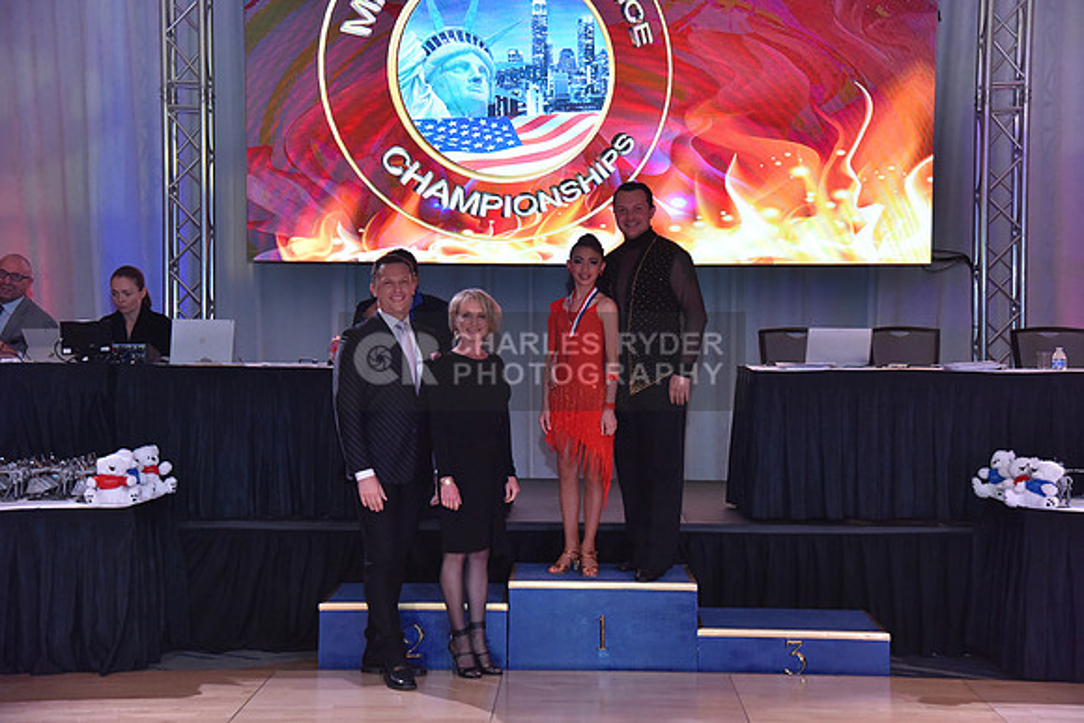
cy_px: 362
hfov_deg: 32.4
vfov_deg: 21.9
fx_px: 1867
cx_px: 542
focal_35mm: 62
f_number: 5
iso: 2000
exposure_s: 1/250
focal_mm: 62
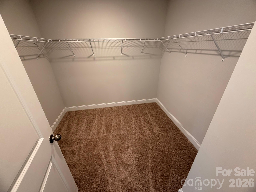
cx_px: 128
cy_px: 96
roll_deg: +3.4
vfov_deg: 85.7
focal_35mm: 14
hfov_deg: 102.1
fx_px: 104
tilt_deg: -24.8
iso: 200
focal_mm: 2.22
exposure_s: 1/60
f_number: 2.2
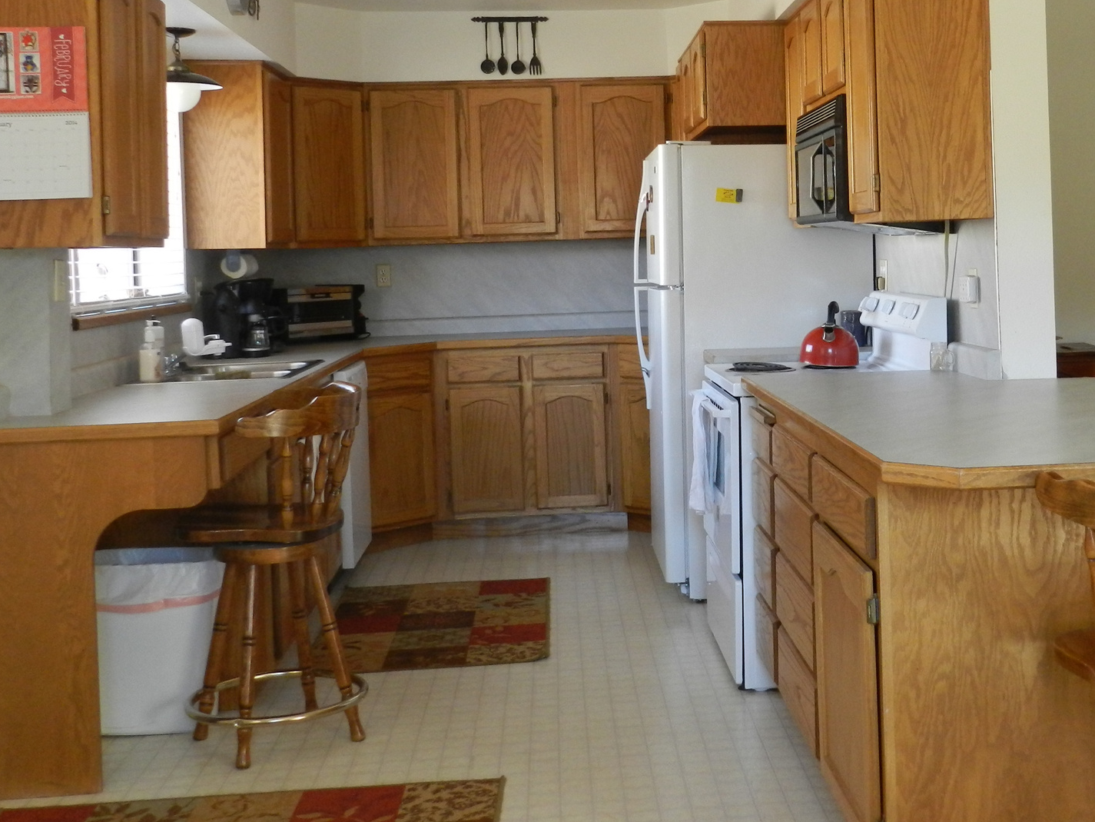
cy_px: 278
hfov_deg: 40.8
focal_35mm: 46
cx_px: 714
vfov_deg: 31.3
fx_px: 1455
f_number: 3.7
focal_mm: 5.6
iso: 400
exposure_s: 1/30
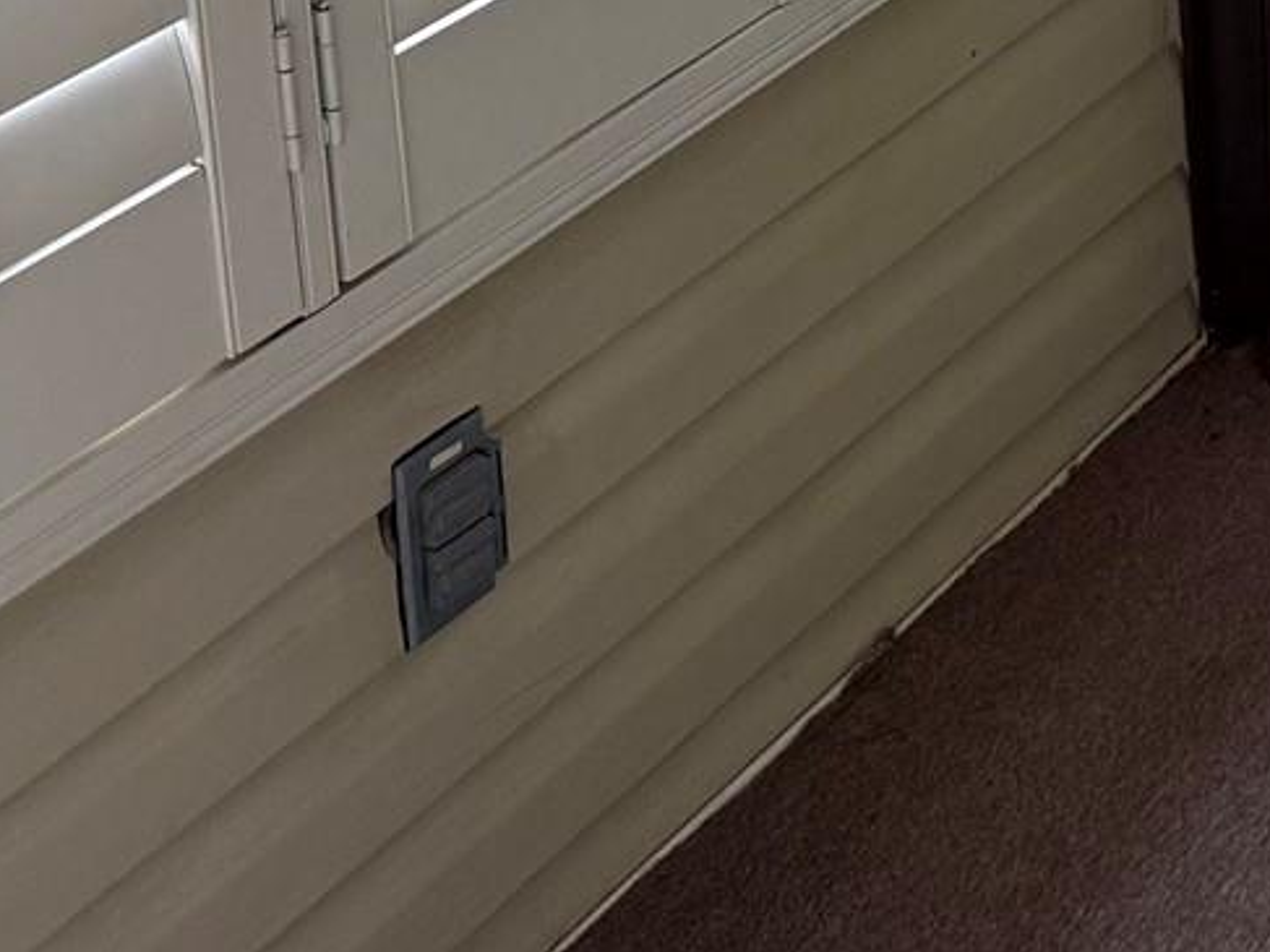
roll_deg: +0.7
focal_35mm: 101
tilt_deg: -9.8
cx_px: 1935
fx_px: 3705
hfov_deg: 17.4
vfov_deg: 12.9
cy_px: -923
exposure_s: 1/69
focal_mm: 6.76
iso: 200
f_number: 1.78
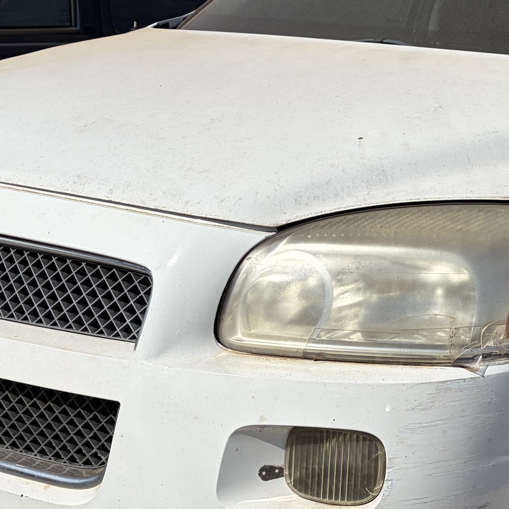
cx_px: 495
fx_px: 1181
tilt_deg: -7.6
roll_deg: -2.1
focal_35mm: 71
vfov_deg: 24.3
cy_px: 204
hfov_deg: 23.4
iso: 50
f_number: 1.6
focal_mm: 5.96
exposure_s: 1/7813
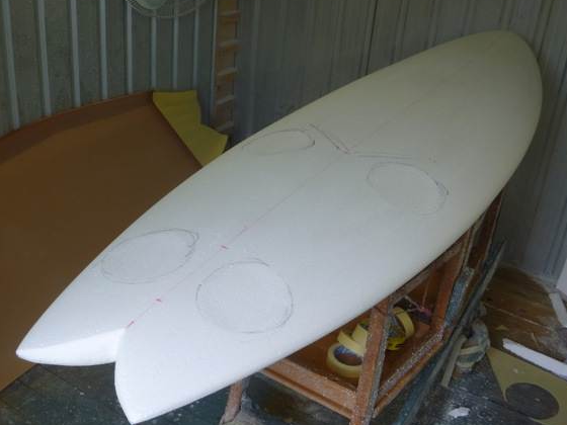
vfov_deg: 36.0
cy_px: 211
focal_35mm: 40
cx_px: 307
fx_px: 655
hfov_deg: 46.8
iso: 80
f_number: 3.5
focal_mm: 6.3
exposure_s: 1/30
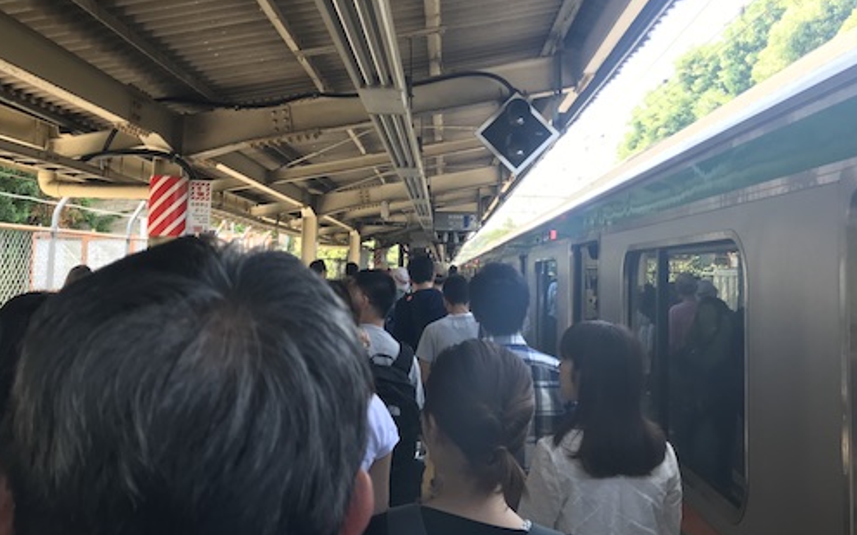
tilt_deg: +2.1
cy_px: 190
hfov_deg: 54.0
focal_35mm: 36
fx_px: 841
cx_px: 424
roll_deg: +1.0
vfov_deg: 35.1
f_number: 1.8
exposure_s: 1/119
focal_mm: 3.99
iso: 25
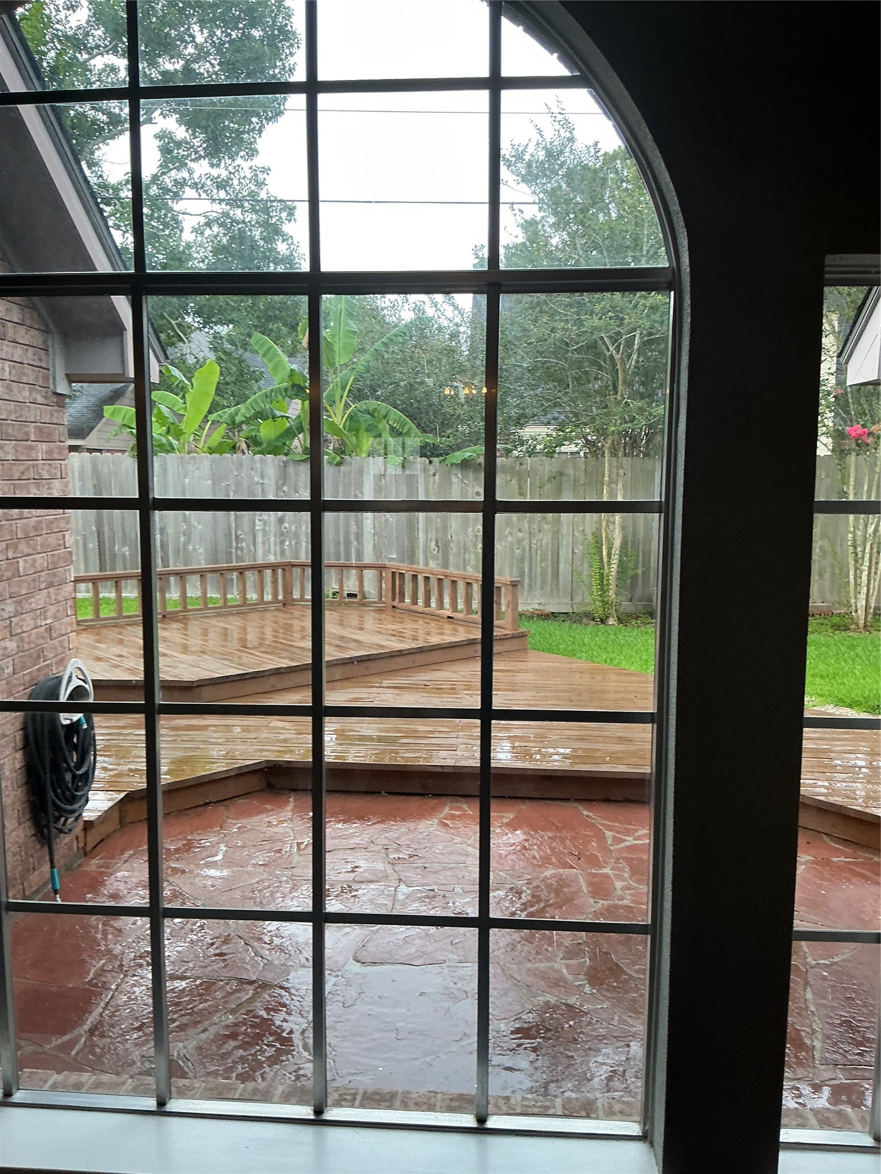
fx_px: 984
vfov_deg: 61.7
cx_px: 440
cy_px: 587
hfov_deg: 48.2
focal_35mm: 29
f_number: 1.8
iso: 50
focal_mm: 3
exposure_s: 1/120
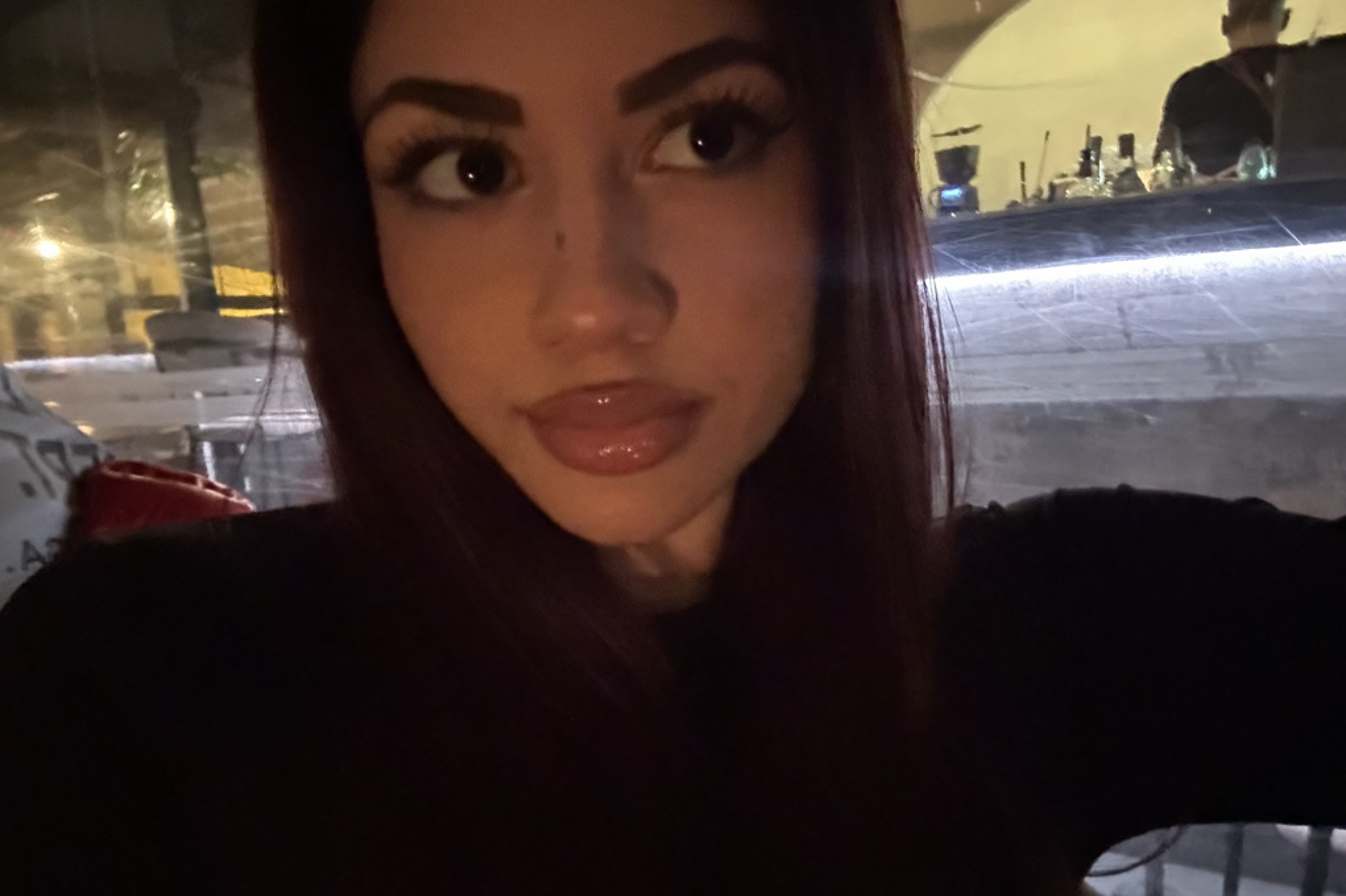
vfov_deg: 53.0
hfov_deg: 73.8
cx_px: 674
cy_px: 482
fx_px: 897
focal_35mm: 24
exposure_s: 1/17
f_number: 1.9
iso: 2000
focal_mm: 2.69
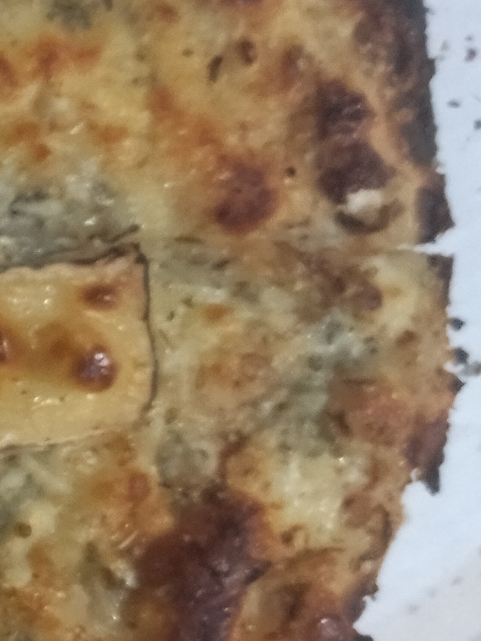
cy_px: 339
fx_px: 2298
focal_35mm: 124
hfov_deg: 10.6
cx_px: -574
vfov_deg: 15.9
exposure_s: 1/25
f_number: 1.79
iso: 525
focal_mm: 4.74
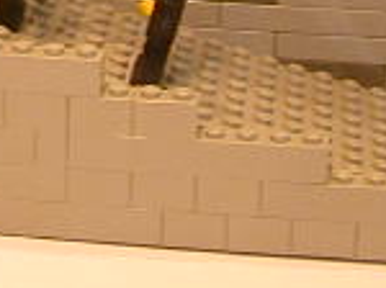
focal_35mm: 158
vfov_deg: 8.8
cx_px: -39
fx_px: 1759
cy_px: -293
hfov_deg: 12.3
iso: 100
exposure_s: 1/32.2
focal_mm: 5.6
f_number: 2.7
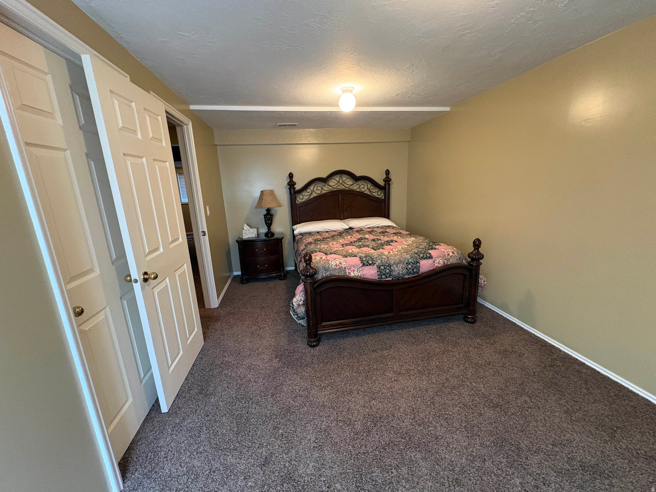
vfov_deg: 85.7
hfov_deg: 102.1
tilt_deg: -13.2
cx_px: 328
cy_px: 246
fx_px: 265
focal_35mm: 14
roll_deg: +2.4
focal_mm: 2.22
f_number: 2.2
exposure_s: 1/60
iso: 640
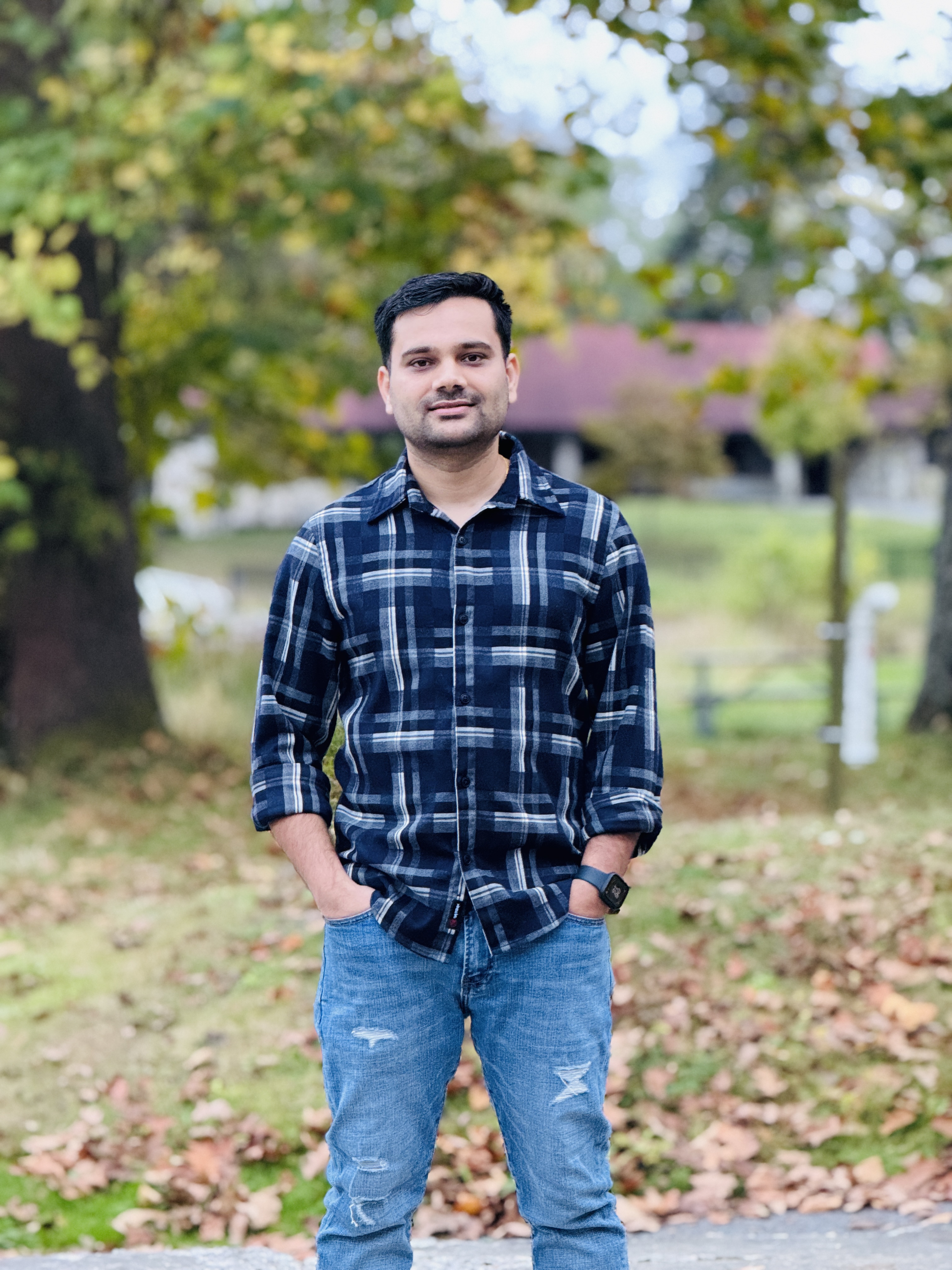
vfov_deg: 16.4
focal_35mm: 120
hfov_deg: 12.3
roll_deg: -0.5
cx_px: 476
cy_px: 635
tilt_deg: -0.4
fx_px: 4400
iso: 800
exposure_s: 1/42
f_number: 2.8
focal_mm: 15.66
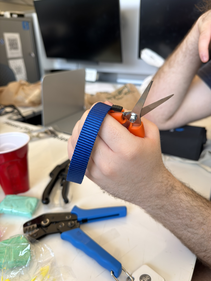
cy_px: 140
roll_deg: +0.5
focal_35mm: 24
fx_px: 195
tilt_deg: -25.0
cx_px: 106
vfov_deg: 71.6
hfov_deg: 56.8
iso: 50
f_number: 1.78
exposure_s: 1/126
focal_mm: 6.76
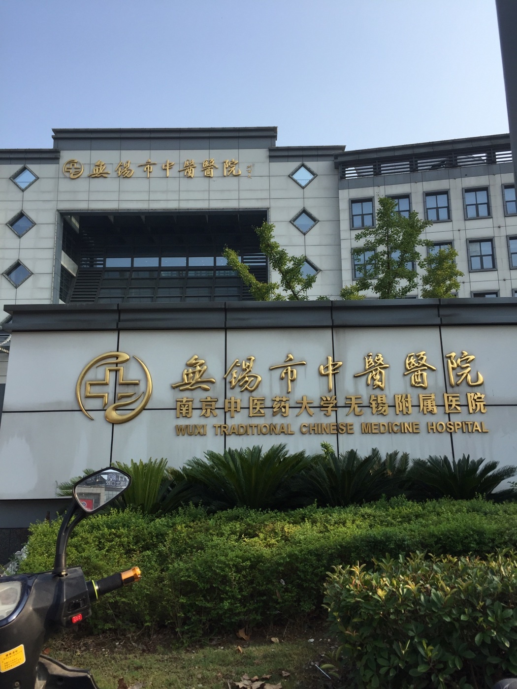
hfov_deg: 48.2
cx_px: 258
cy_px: 344
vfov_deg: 61.7
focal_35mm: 29
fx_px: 577
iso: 32
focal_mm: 4.15
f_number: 2.2
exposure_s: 1/1522
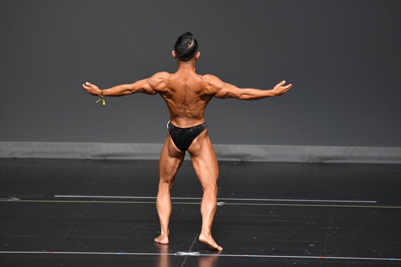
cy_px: 134
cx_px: 200
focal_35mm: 345
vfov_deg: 4.0
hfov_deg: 6.0
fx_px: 3841
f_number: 5.6
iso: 2500
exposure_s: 1/400
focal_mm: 230
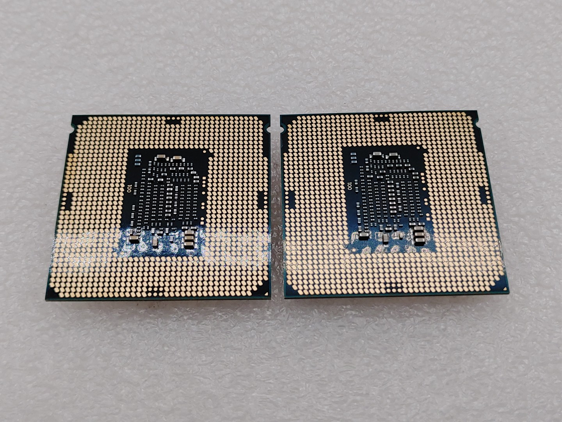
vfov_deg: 32.9
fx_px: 714
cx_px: 281
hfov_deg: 42.9
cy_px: 211
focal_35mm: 44
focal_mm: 4.36
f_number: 1.8
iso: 50
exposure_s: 1/221
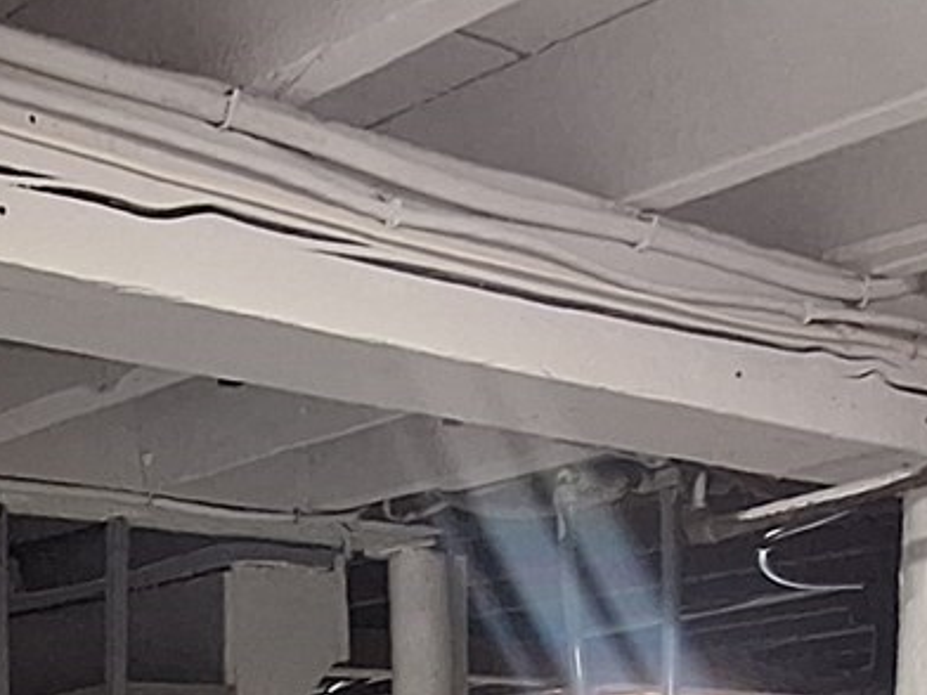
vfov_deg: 17.7
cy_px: 1229
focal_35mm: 68
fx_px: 1821
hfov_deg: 26.5
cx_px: -66
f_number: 2.2
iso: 200
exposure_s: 1/40
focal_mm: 1.74
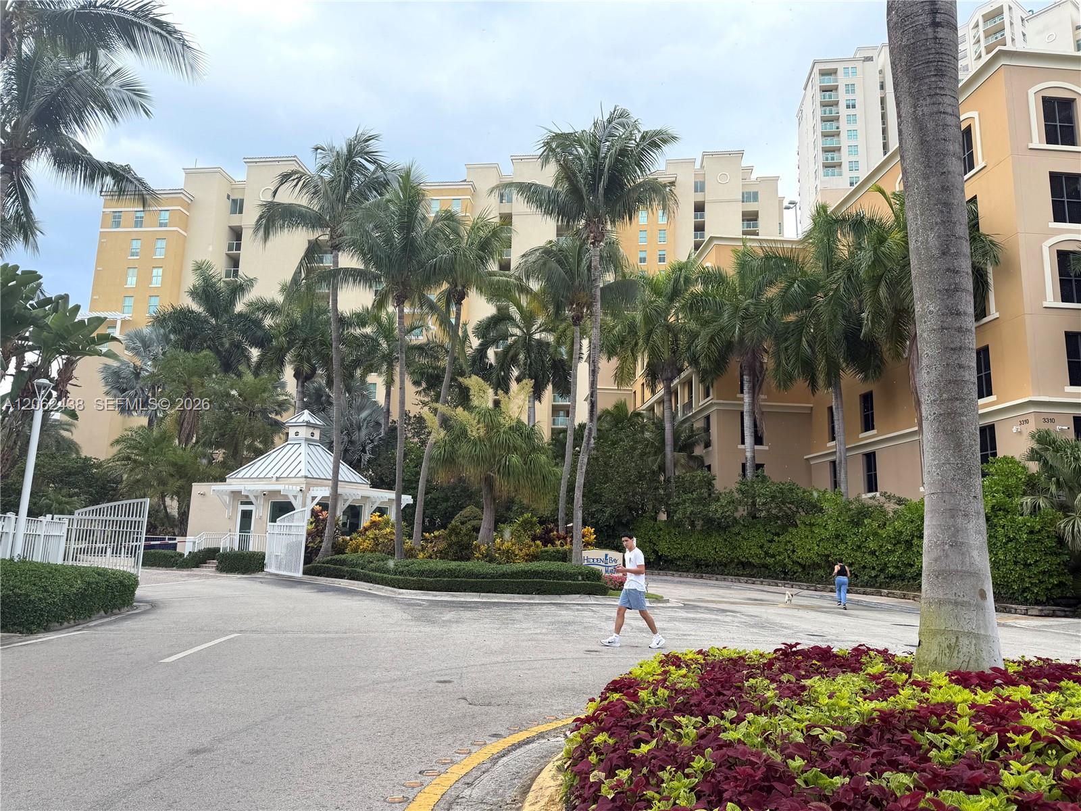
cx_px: 540
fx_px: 749
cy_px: 406
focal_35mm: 24
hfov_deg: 71.6
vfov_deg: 56.8
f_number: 1.78
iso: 80
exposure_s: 1/1314
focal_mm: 6.76
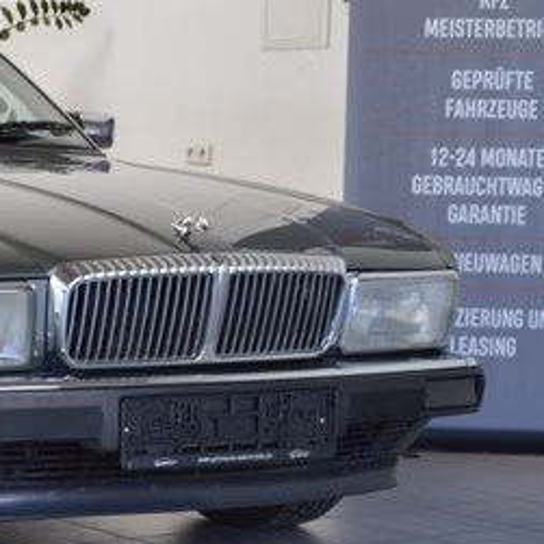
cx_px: -124
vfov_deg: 13.4
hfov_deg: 13.0
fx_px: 2311
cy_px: 288
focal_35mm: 130
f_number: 5.6
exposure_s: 1/125
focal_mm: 40
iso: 400
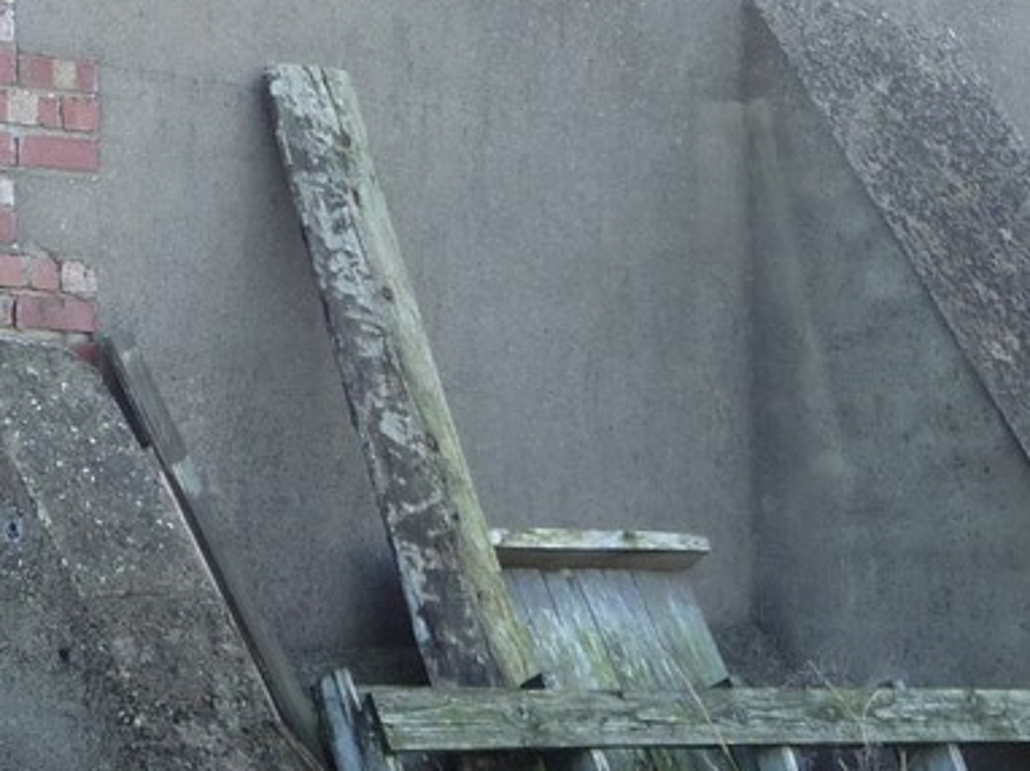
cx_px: -129
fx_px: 2617
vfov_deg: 16.8
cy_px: 439
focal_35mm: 88
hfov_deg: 21.1
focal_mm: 4.7
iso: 100
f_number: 3.3
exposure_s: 1/100
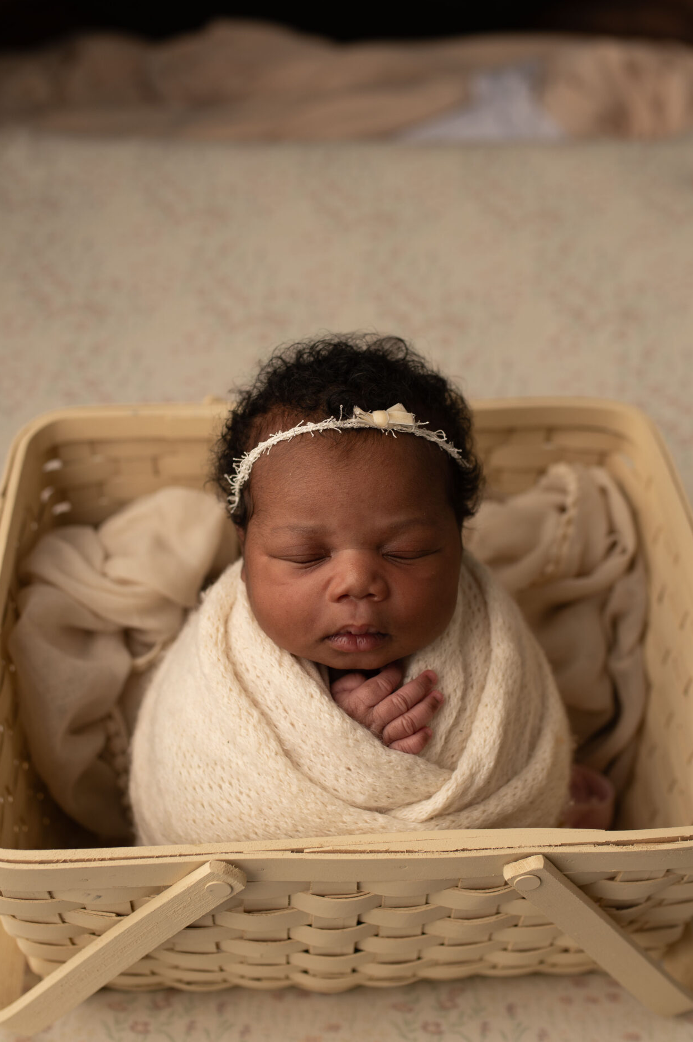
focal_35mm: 48
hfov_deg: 28.0
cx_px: 339
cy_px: 462
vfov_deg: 41.1
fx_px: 1388
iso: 125
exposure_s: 1/160
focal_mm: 35
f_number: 2.5
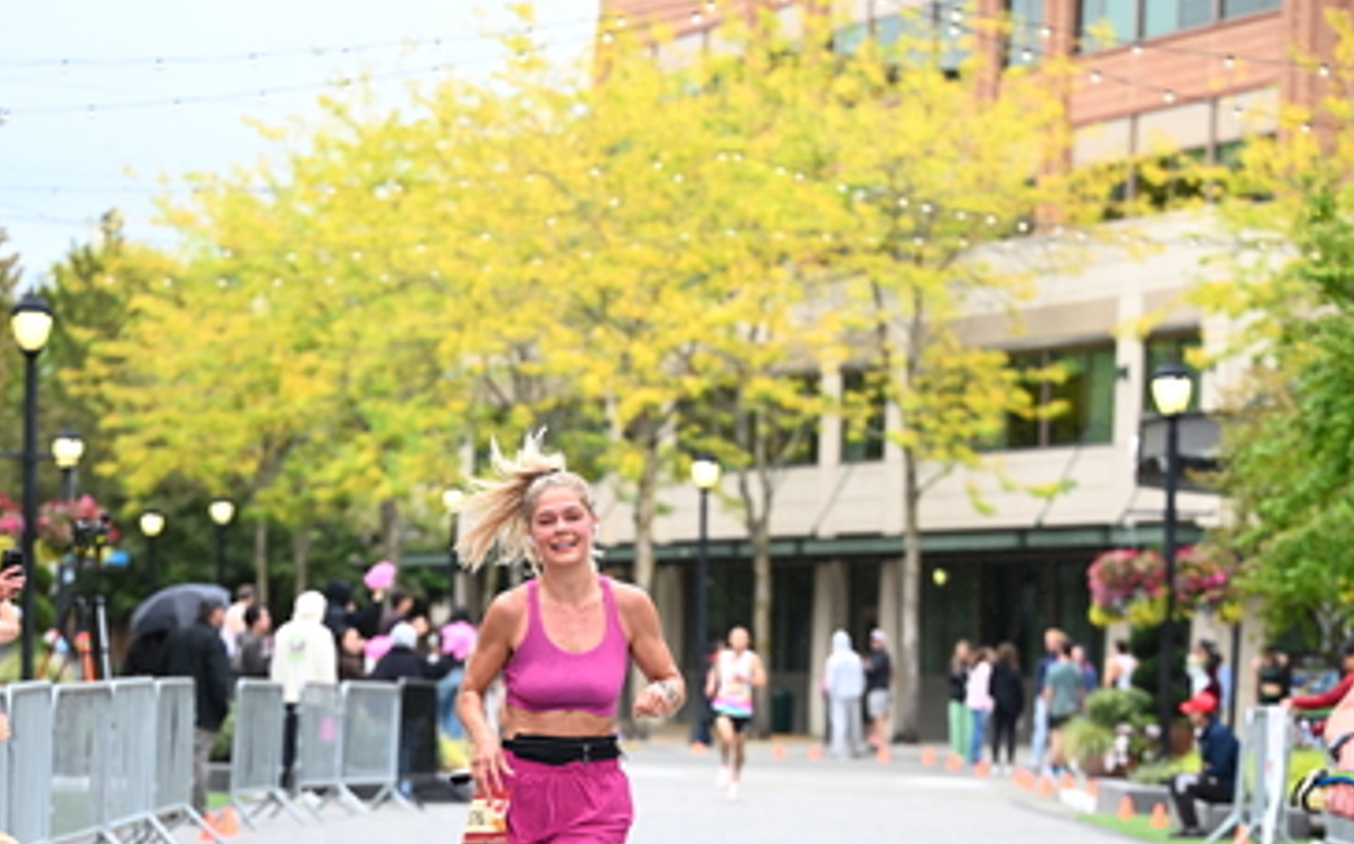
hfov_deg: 16.0
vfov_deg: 9.9
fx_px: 4831
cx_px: 675
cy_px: 851
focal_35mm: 131
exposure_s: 1/1600
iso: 1250
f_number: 2.8
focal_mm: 85
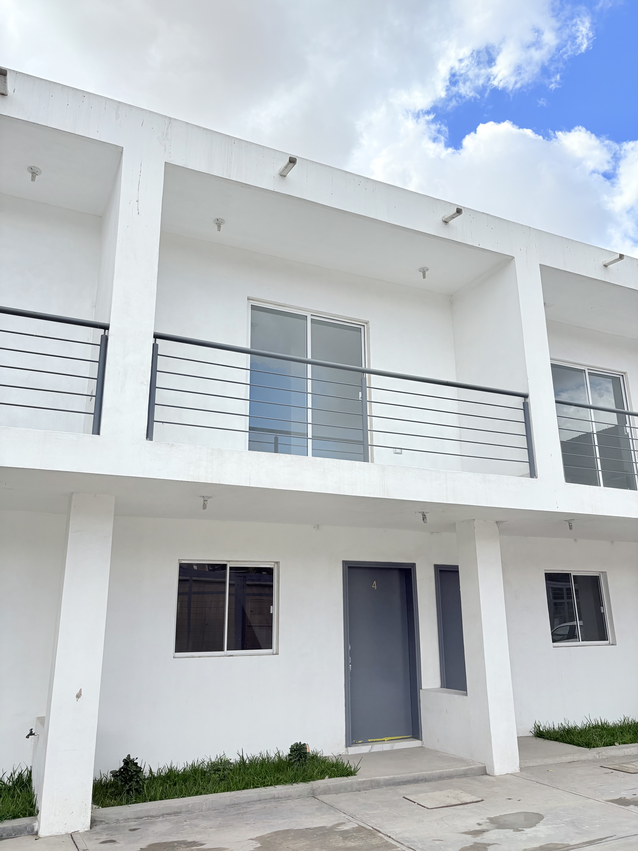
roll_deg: +0.0
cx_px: 319
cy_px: 426
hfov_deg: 53.1
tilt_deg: +16.7
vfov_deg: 67.3
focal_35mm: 26
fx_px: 639
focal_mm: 5.96
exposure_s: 1/2538
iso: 64
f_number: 1.6
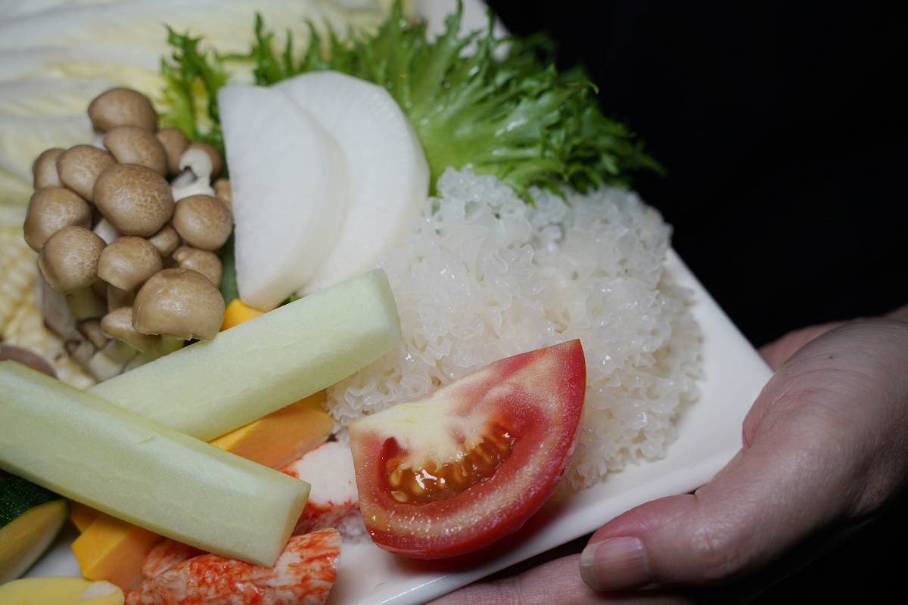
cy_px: 302
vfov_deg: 32.6
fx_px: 1034
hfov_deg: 47.4
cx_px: 454
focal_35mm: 41
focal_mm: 41
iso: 100
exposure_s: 1/100
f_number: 5
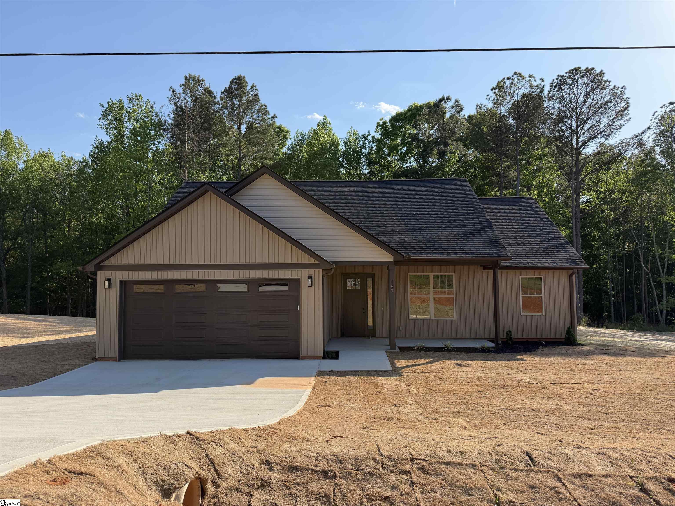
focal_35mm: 24
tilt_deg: +3.0
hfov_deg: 71.6
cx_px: 338
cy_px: 253
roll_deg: +0.5
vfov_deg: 56.8
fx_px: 468
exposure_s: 1/4167
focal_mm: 6.76
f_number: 1.78
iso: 100
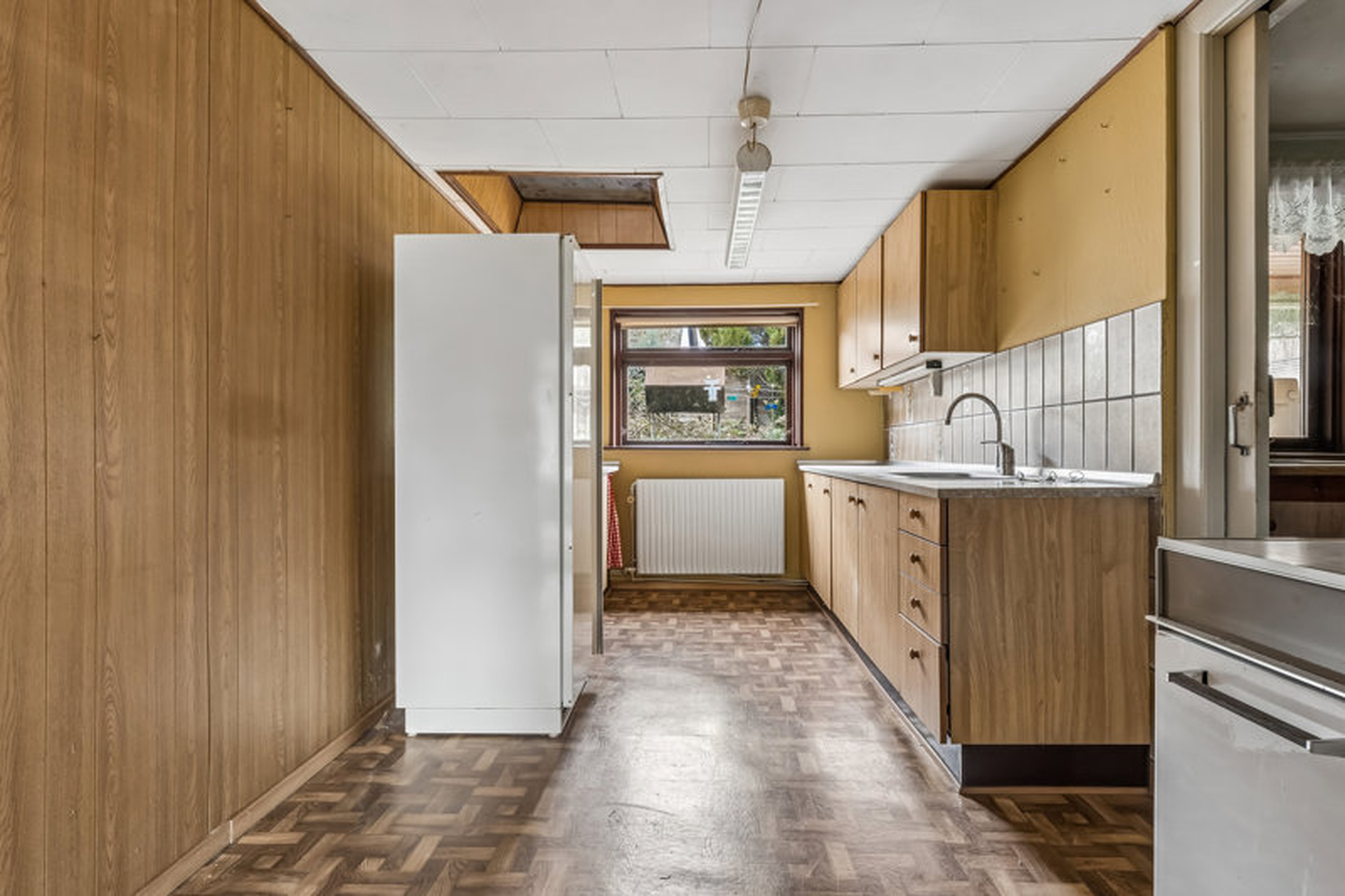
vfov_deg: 63.2
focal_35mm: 20
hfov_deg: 85.4
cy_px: 448
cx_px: 672
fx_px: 728
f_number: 8
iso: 200
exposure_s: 1/3.33
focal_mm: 13
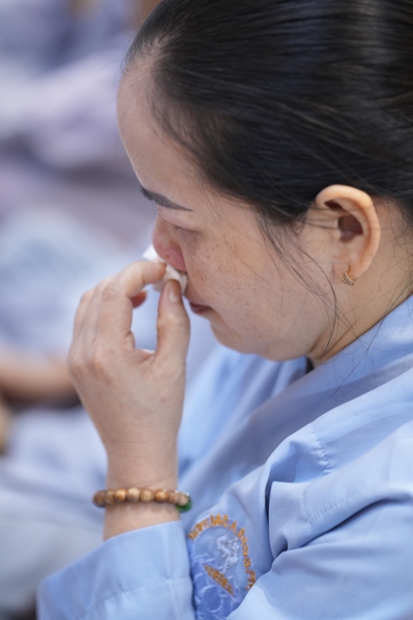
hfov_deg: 10.4
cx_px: 206
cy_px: 310
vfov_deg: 15.5
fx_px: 2273
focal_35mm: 132
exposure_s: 1/125
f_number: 2.8
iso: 2000
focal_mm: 132
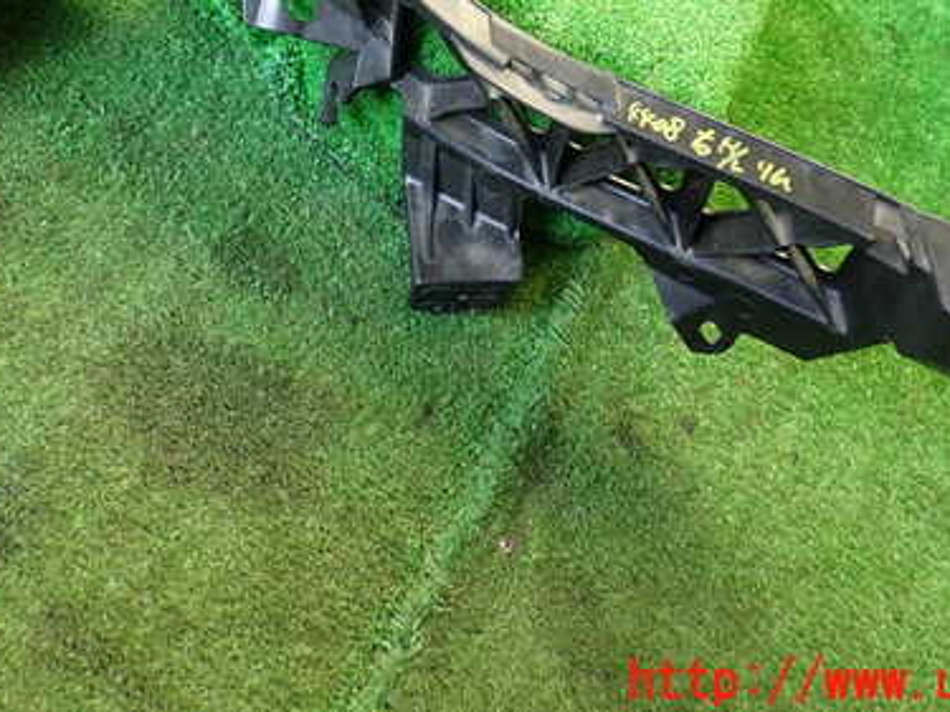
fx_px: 1317
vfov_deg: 29.6
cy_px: 144
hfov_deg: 39.6
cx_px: 441
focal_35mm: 48
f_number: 2.3
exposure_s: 1/100
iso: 200
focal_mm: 5.4
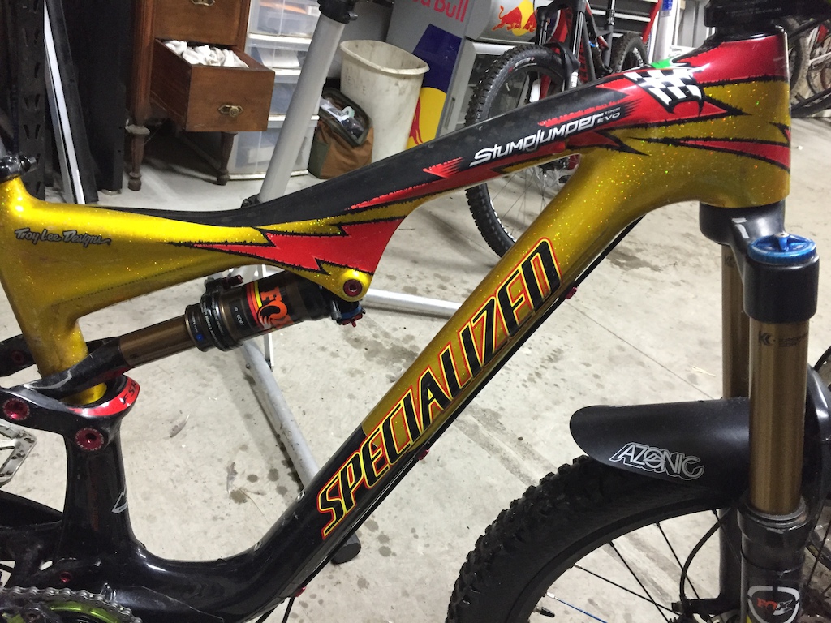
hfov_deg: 61.7
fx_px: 696
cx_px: 416
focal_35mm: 29
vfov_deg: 48.2
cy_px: 312
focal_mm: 4.15
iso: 250
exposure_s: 1/24
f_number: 2.2
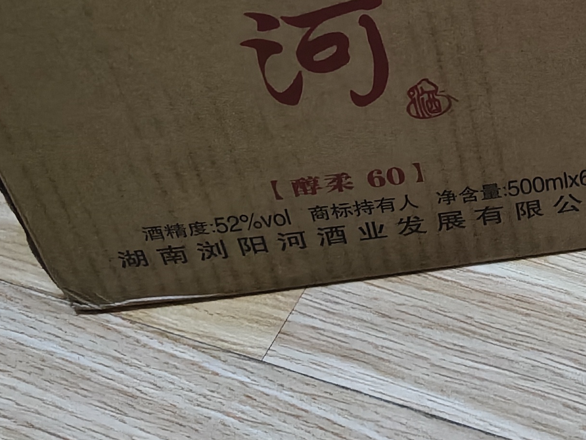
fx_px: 1304
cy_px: -193
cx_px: 645
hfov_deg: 23.7
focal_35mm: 77
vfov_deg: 17.5
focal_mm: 5.56
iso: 2050
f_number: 1.88
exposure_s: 1/16.7
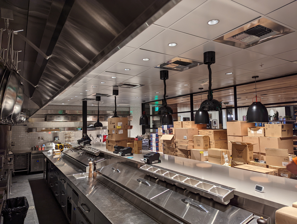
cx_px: 148
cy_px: 112
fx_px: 206
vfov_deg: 56.9
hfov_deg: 71.5
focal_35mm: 24
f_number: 1.85
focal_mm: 6.81
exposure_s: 1/31.3
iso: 102
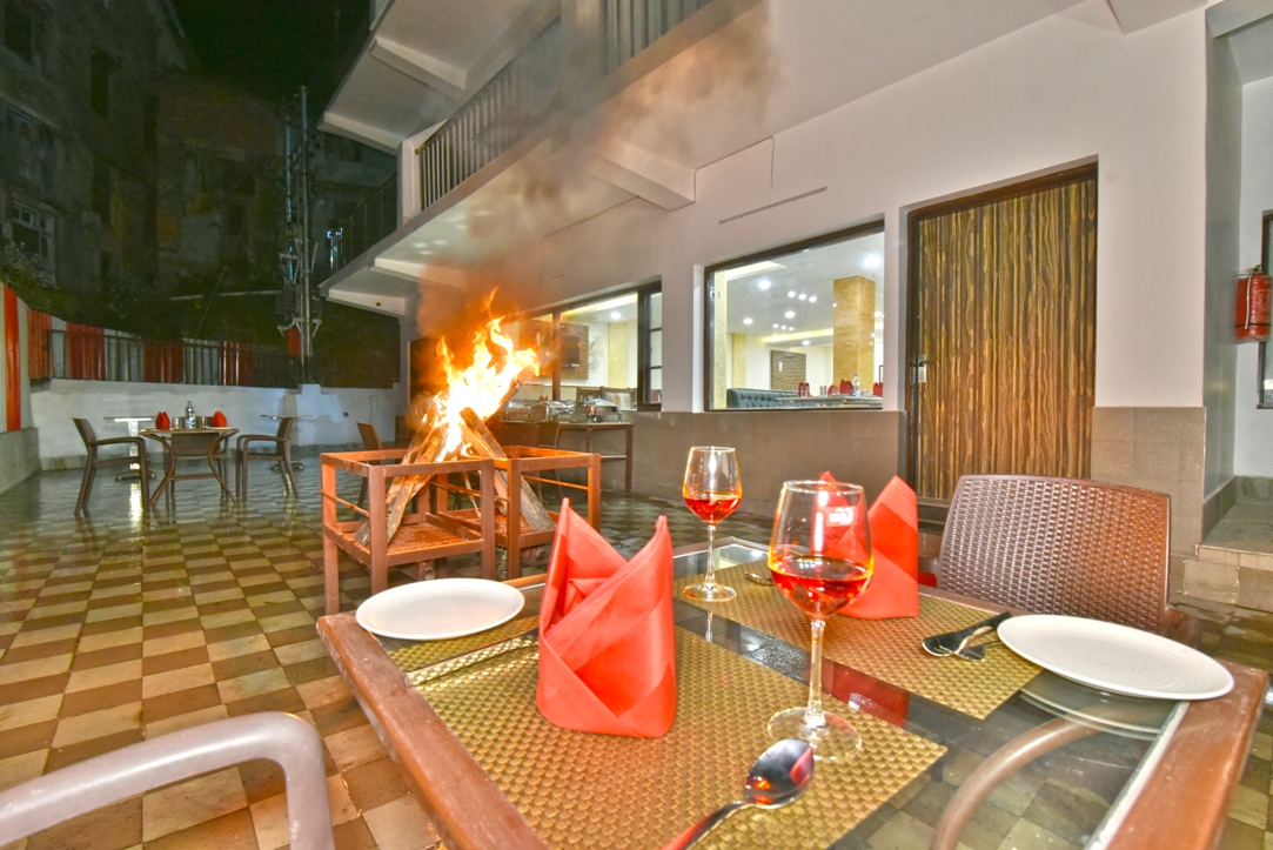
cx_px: 636
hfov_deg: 96.7
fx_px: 566
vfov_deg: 73.8
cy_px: 425
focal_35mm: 16
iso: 6400
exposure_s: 1/60
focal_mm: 16
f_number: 8
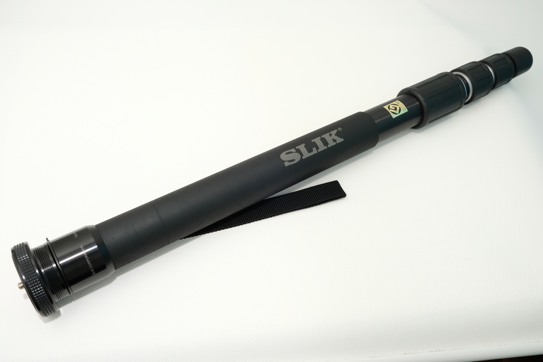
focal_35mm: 33
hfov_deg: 57.2
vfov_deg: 40.0
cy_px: 181
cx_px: 272
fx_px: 498
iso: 200
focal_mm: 22.3
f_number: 8
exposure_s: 1/125
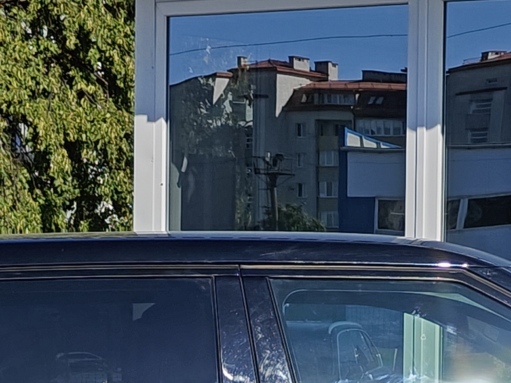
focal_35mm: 189
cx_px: 362
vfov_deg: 7.7
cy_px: 580
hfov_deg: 10.4
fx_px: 2790
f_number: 2
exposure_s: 1/3474
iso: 50
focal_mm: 7.08
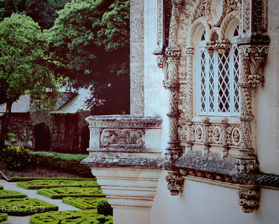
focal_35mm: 111
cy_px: 83
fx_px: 917
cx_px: 121
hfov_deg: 17.3
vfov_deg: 13.9
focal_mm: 75
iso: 400
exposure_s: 1/160
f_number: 6.3
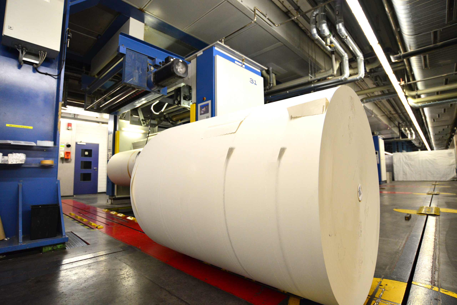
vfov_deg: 67.4
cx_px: 228
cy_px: 152
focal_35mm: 18
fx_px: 229
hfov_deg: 90.0
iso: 2200
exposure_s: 1/160
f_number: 3.5
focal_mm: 18
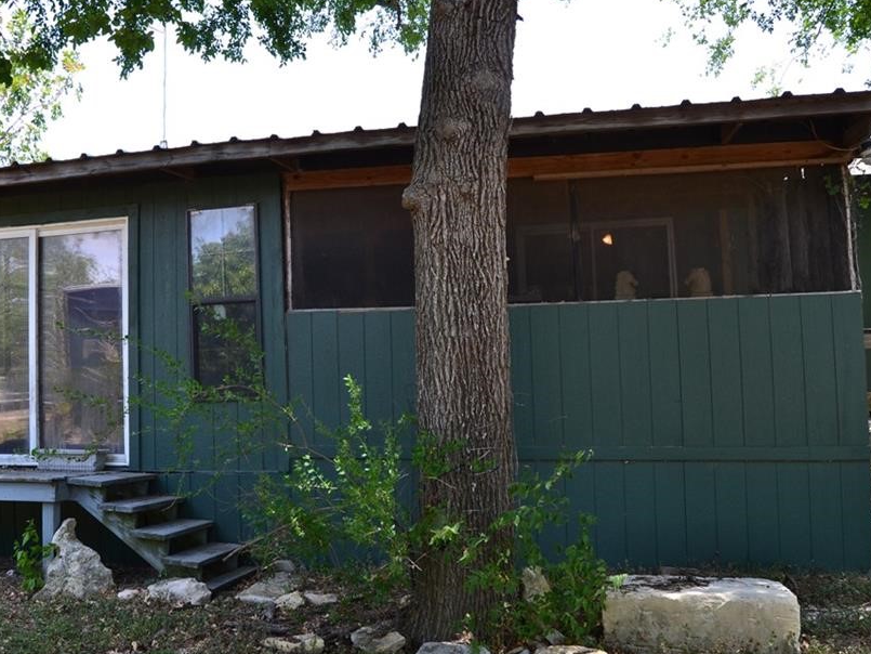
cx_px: 358
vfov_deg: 43.0
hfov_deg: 55.0
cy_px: 322
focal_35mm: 33
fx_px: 830
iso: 400
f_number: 9
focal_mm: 18
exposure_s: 1/125
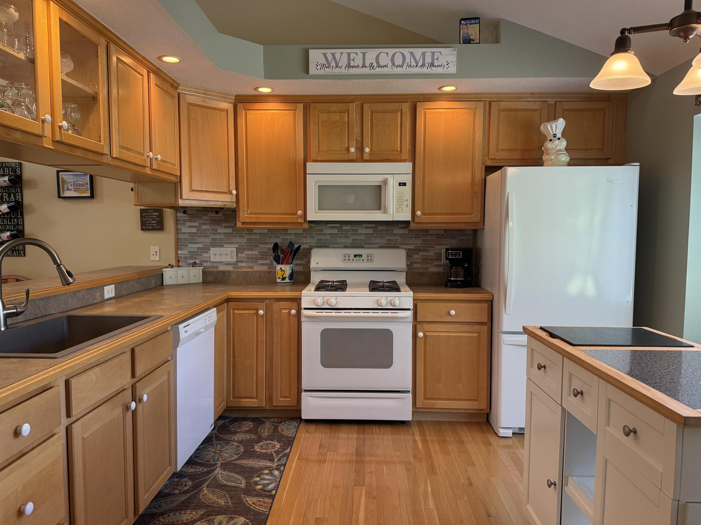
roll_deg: -0.3
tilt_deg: -3.8
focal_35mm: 24
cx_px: 350
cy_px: 262
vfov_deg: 56.8
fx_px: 486
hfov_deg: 71.6
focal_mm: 6.76
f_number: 1.78
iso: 200
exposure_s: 1/120
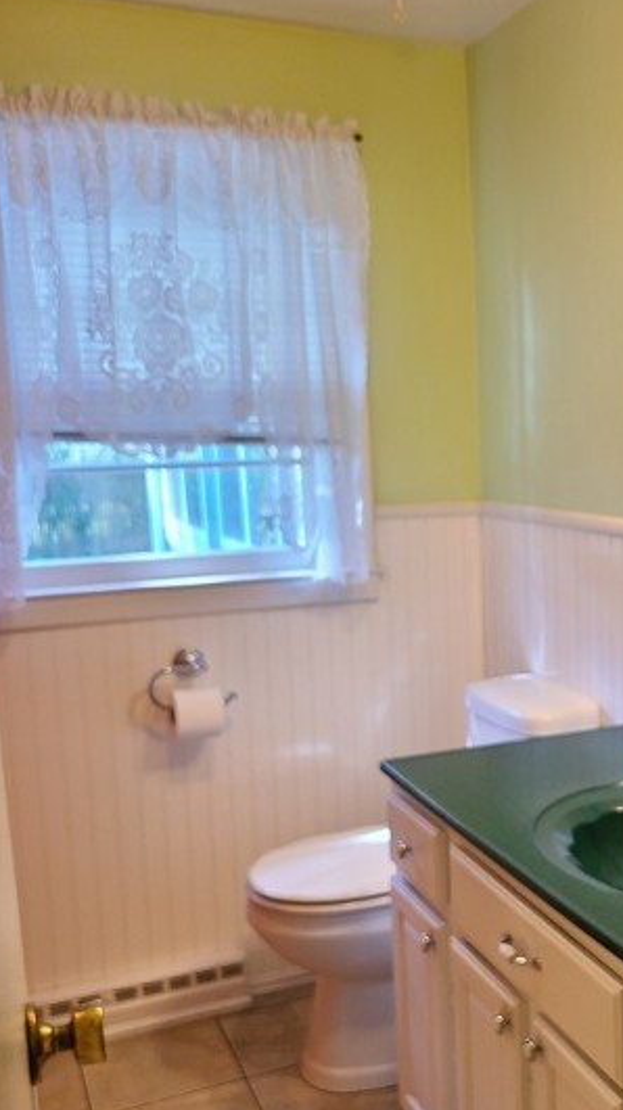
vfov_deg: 49.2
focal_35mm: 41
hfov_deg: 27.7
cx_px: 581
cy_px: 646
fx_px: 1206
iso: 160
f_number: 1.8
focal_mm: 5.4
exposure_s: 1/59
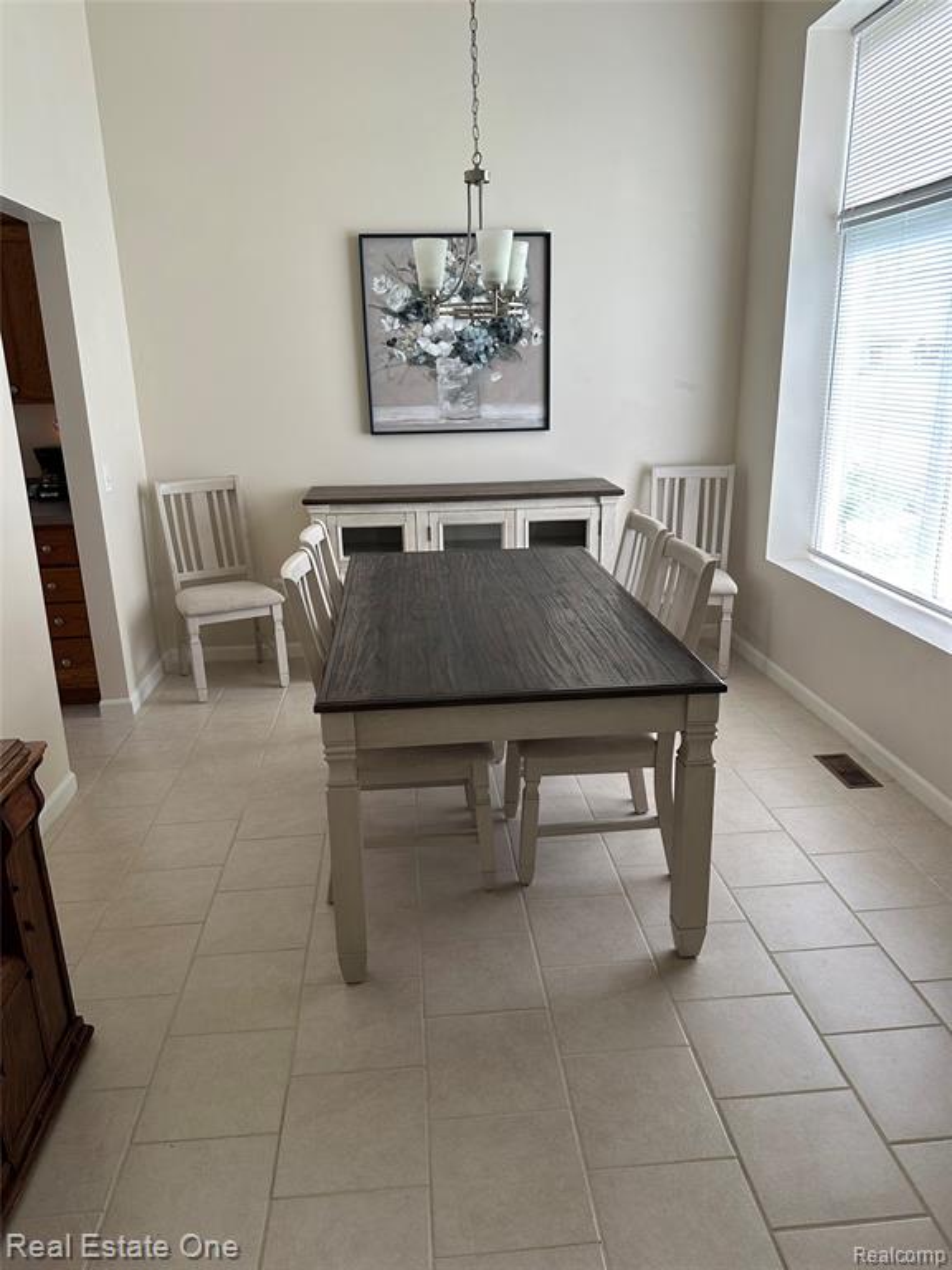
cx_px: 476
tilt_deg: -15.6
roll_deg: +0.9
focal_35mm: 24
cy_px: 635
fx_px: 880
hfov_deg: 56.8
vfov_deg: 71.6
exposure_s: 1/121
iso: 125
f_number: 1.78
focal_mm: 6.86
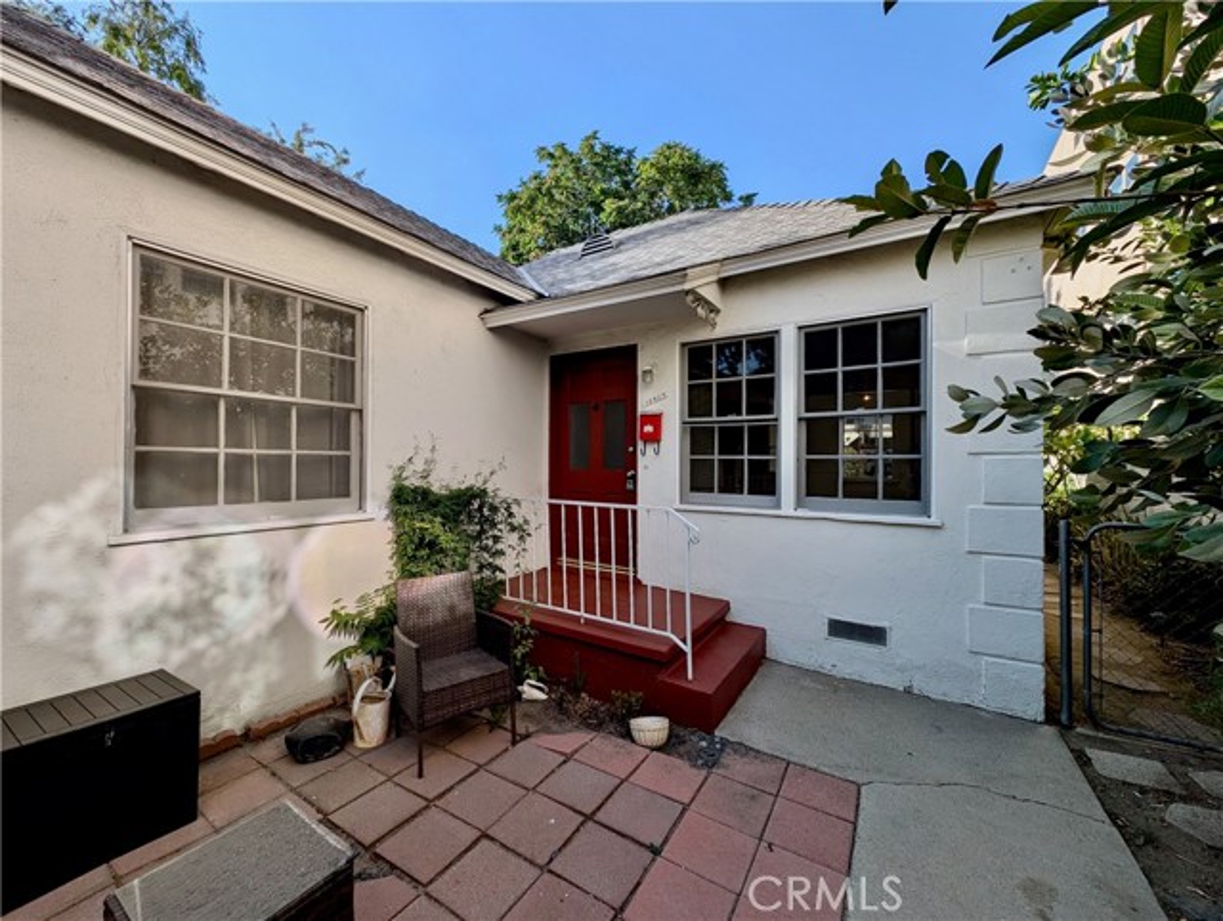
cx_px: 612
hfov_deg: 110.5
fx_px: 425
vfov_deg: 94.6
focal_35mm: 12
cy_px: 460
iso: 40
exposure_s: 1/1410
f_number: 1.95
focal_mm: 2.23
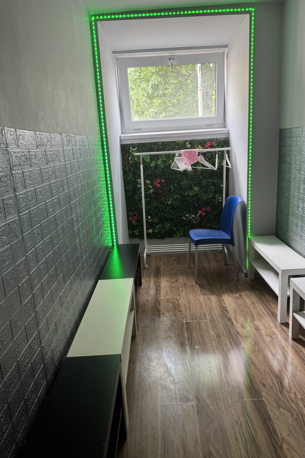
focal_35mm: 25
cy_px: 229
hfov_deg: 51.2
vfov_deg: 71.5
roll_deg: +2.2
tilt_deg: -13.2
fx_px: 318
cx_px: 163
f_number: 1.78
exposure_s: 1/51
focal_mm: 6.76
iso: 160
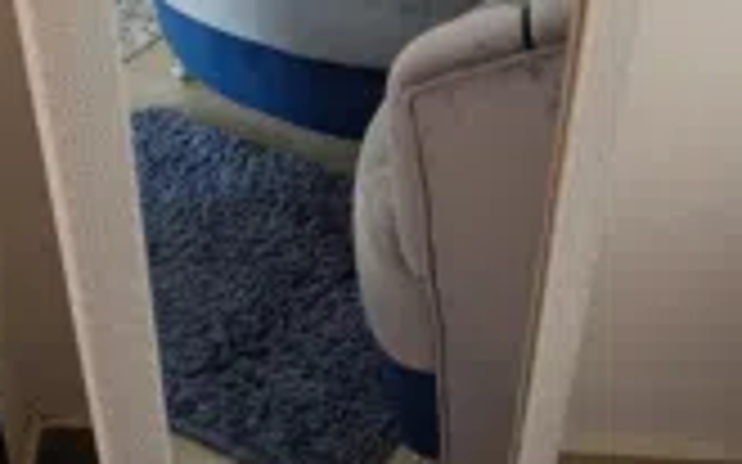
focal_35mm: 59
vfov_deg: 21.1
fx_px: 1193
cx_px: 427
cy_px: -23
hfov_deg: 34.5
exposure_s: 1/25
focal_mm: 6.14
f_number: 1.6
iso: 2000
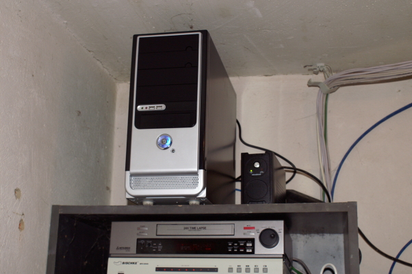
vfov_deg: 25.7
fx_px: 600
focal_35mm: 52
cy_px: 137
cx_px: 206
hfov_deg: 37.9
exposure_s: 1/60
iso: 400
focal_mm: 35
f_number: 5.6
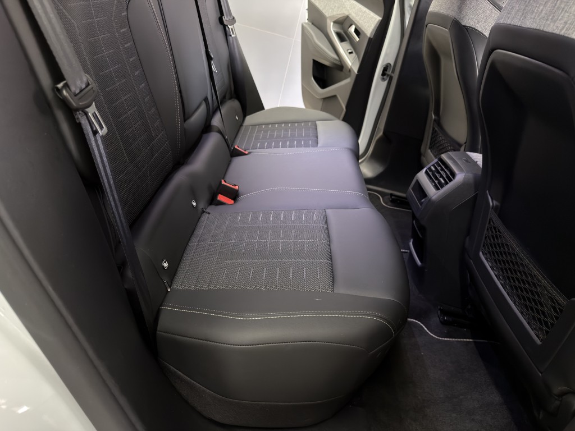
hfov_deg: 71.6
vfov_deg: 56.8
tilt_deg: -28.3
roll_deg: -16.2
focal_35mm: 24
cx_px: 288
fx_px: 399
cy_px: 216
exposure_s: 1/25
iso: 640
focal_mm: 6.76
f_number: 1.78
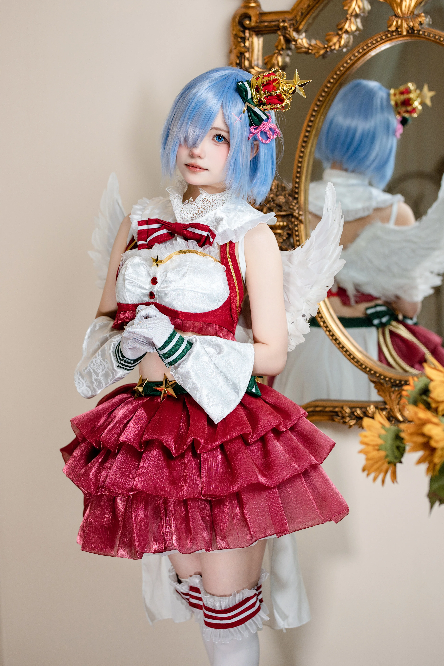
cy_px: 333
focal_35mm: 75
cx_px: 222
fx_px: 1387
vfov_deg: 27.0
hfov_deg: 18.2
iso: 250
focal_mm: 50
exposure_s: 1/640
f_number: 1.8
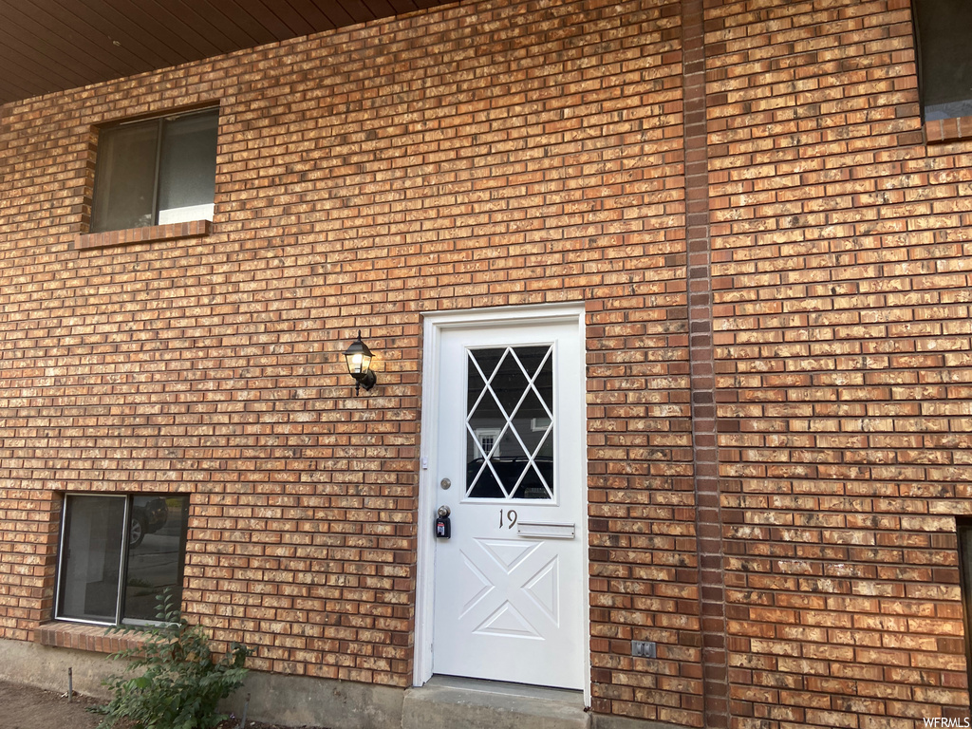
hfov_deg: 67.3
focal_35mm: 26
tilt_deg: +10.7
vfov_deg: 53.1
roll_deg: -1.8
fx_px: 730
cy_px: 364
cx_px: 486
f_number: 1.8
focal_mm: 4.25
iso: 40
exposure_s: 1/121
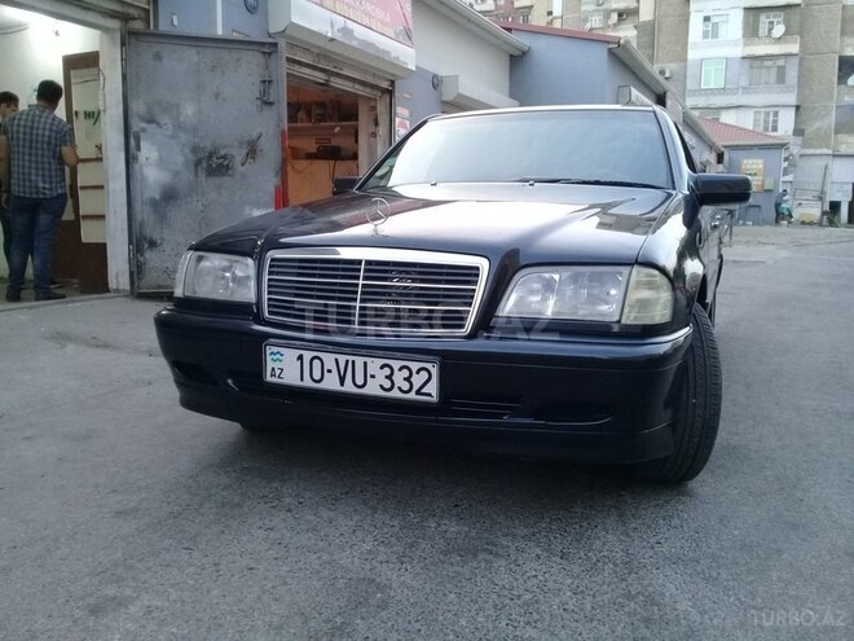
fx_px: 765
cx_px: 427
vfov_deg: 45.4
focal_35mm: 31
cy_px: 320
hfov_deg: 58.4
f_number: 2.2
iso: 125
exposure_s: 1/33
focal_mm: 3.3
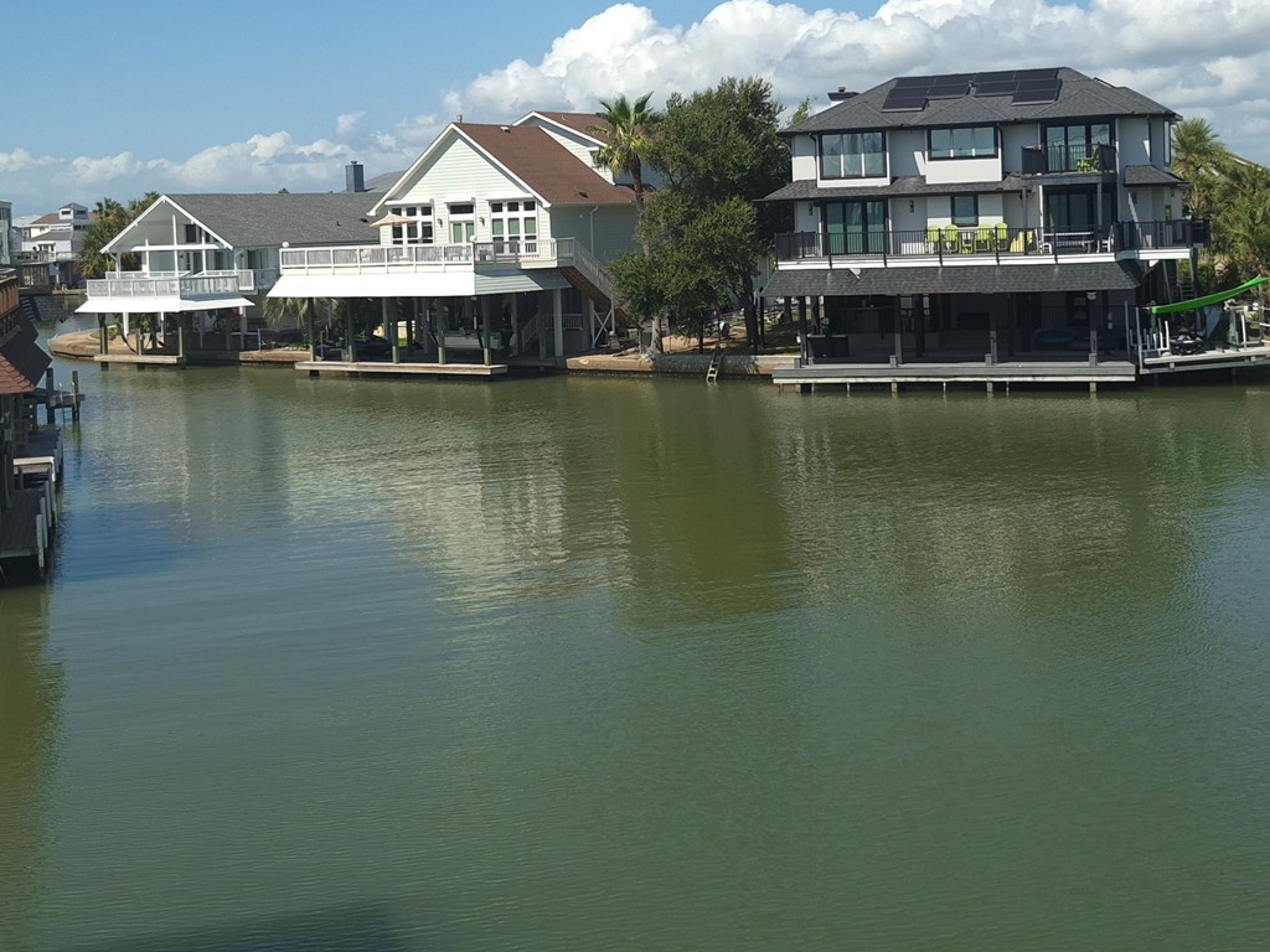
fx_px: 1688
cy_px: 259
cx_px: 757
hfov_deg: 41.1
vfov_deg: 31.1
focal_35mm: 46
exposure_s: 1/2680
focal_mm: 5.4
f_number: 1.8
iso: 50
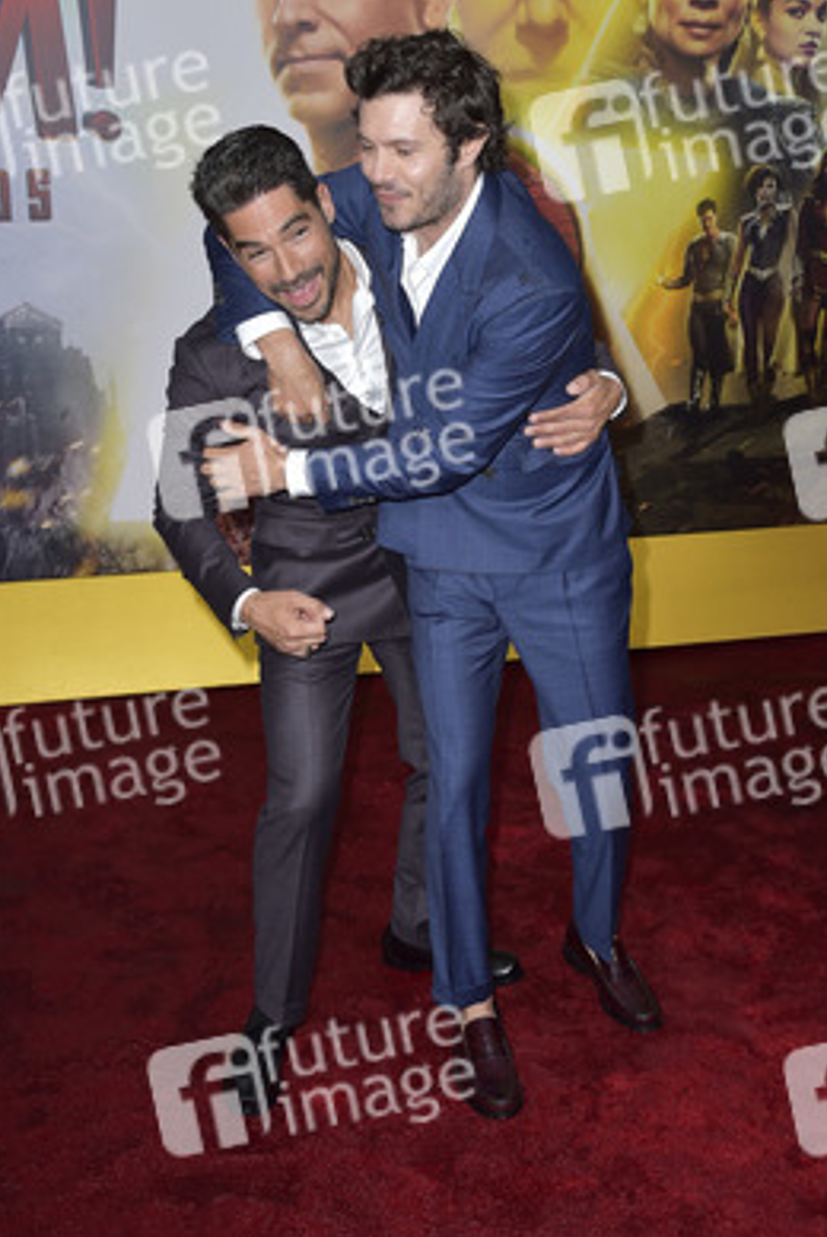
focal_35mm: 36
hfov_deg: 36.9
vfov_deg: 53.1
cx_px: 406
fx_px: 1238
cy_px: 604
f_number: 6.3
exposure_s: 1/250
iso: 400
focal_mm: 35
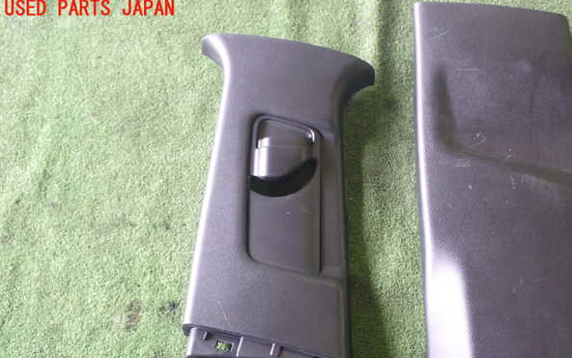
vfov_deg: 22.3
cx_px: 289
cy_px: 215
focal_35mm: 58
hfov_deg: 35.1
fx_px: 904
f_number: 3.3
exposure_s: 1/30
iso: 800
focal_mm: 9.65
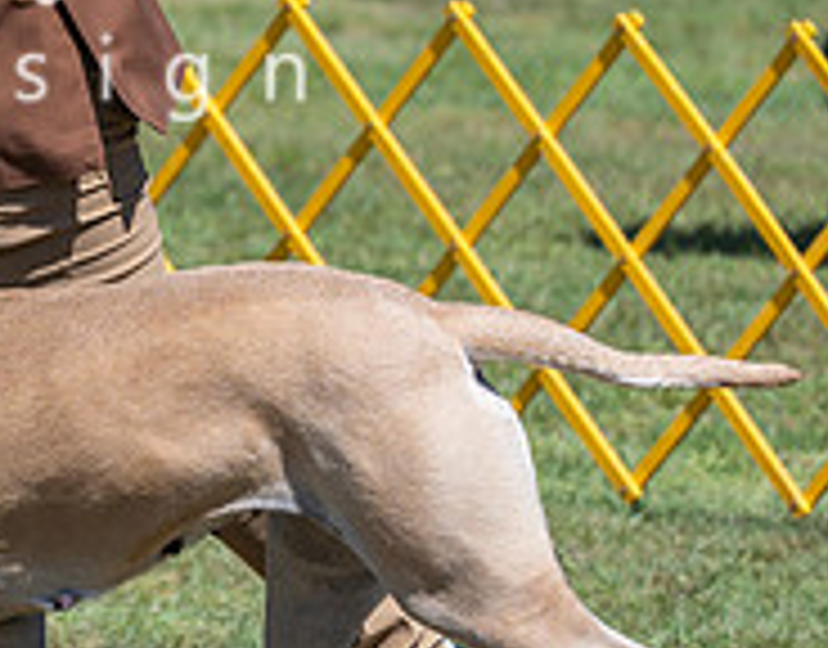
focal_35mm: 695
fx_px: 16888
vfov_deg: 2.2
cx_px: -339
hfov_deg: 2.8
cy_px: 217
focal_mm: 184
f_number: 6.3
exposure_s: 1/640
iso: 125
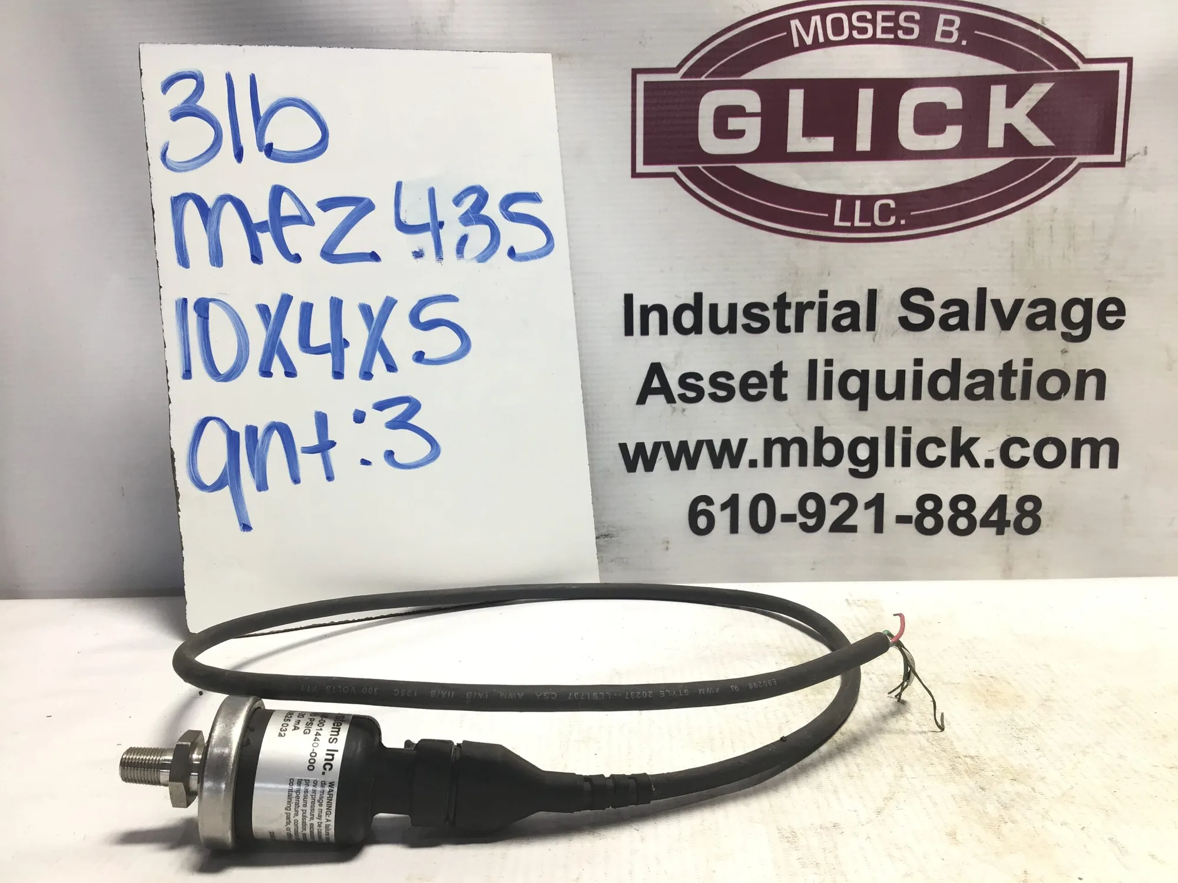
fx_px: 1055
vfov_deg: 45.4
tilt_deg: -8.8
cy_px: 442
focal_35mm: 31
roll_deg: -0.2
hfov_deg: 58.4
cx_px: 589
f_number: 2.4
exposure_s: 1/120
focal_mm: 3.3
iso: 32
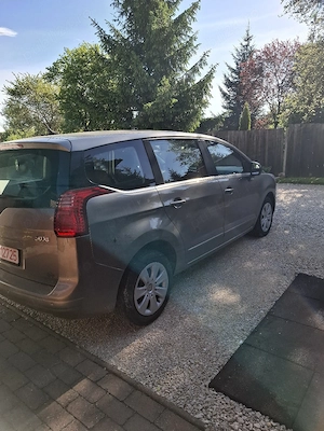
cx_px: 162
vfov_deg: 73.9
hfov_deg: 58.9
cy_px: 216
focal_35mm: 23
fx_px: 287
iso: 50
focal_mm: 5.54
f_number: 1.8
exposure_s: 1/1111
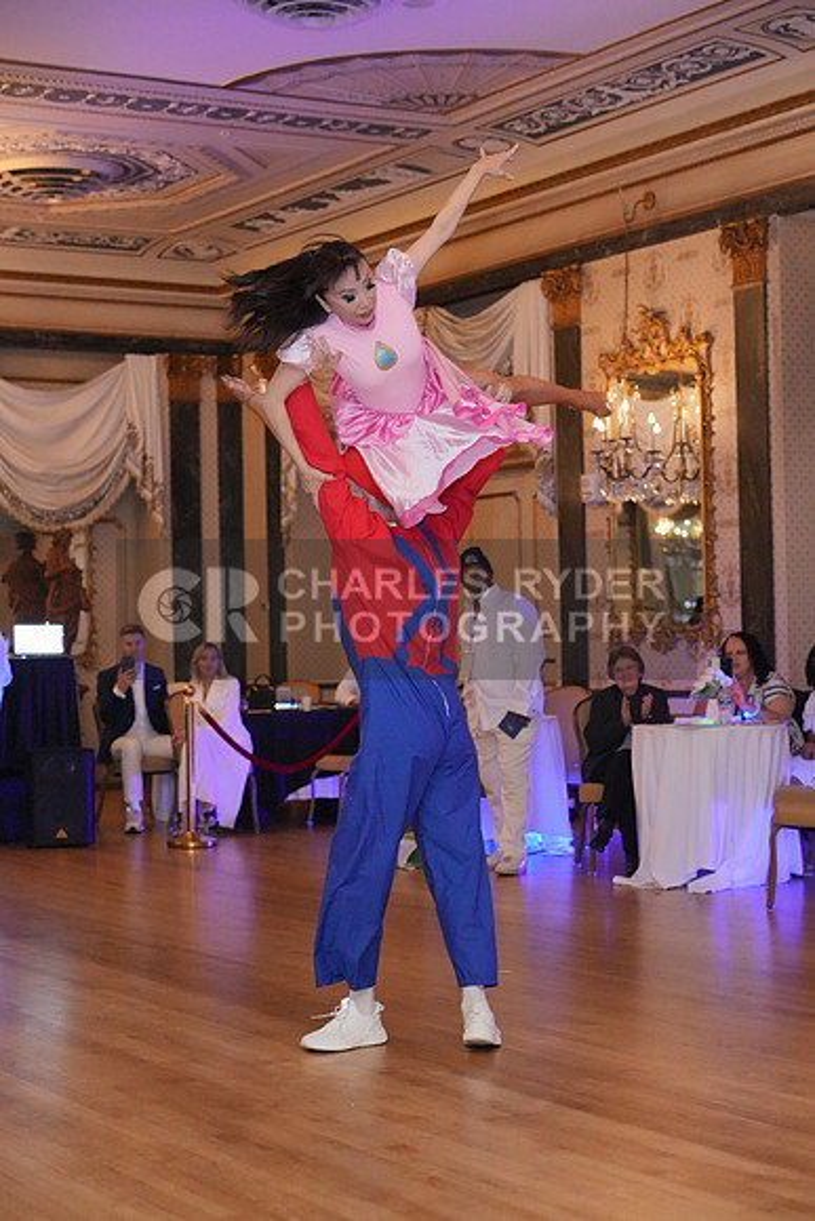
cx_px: 408
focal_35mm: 63
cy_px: 610
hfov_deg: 21.6
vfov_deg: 31.9
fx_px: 2138
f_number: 3.2
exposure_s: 1/250
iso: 8000
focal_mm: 63
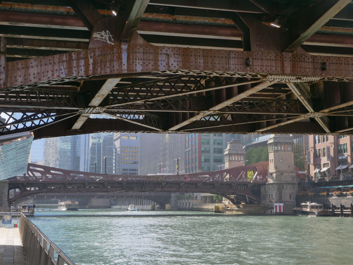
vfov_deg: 28.0
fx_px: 530
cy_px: 132
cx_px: 176
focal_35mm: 52
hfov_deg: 36.8
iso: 200
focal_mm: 26
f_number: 4.5
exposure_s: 1/320
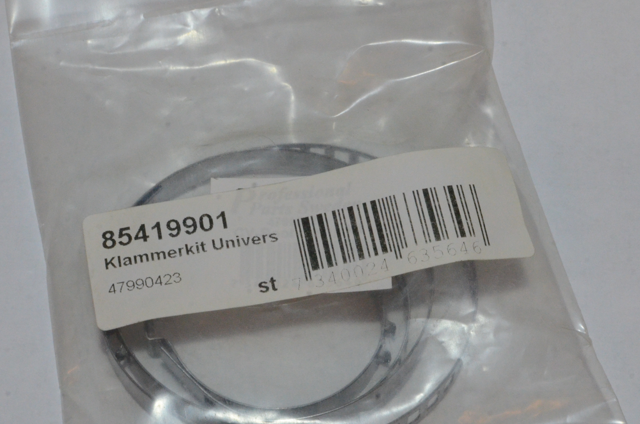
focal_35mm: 81
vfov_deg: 16.8
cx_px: 314
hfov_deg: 25.2
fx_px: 1433
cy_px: 260
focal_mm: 35
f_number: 20
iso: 2500
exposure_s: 1/50
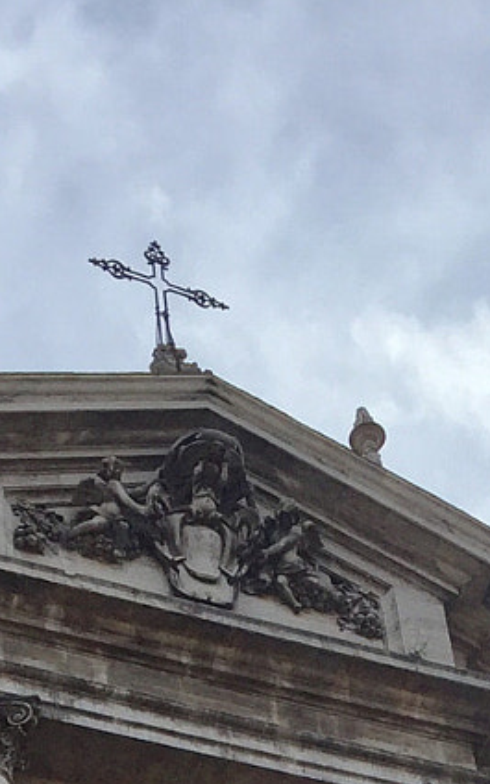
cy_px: 1431
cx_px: 190
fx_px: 2479
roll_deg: +4.3
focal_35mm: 116
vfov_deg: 15.4
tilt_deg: +36.0
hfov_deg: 11.3
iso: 32
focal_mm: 4.15
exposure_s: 1/1647
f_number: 2.2
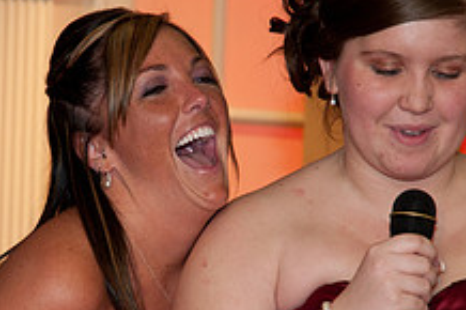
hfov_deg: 6.4
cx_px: 186
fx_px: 4139
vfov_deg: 4.3
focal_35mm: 320
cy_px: 216
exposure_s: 1/60
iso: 1250
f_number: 5.6
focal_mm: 120
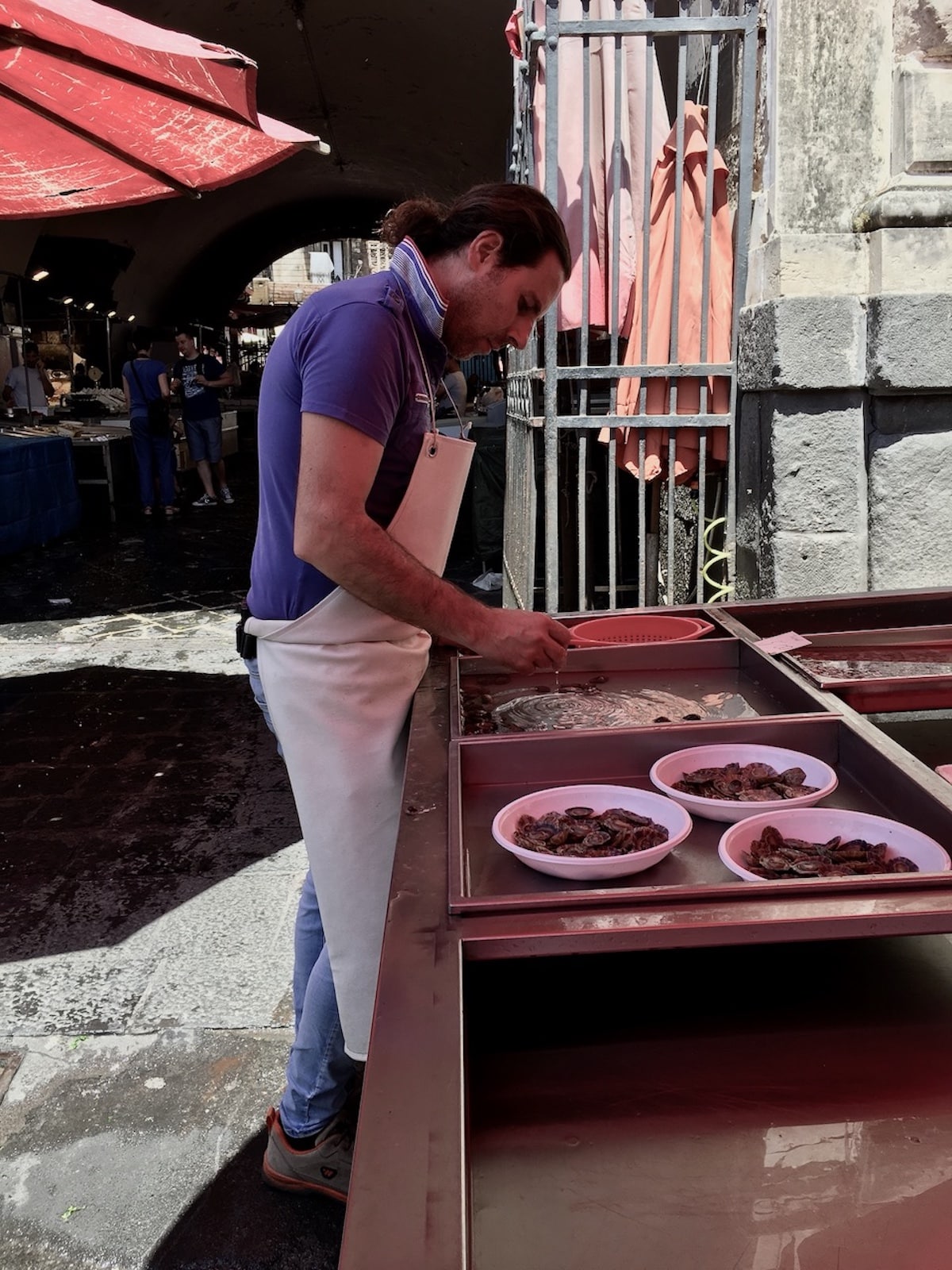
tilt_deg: -12.5
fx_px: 1063
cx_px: 476
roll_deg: +1.2
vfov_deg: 61.7
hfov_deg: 48.2
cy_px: 635
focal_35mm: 29
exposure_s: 1/361
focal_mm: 4.15
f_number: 2.2
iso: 25
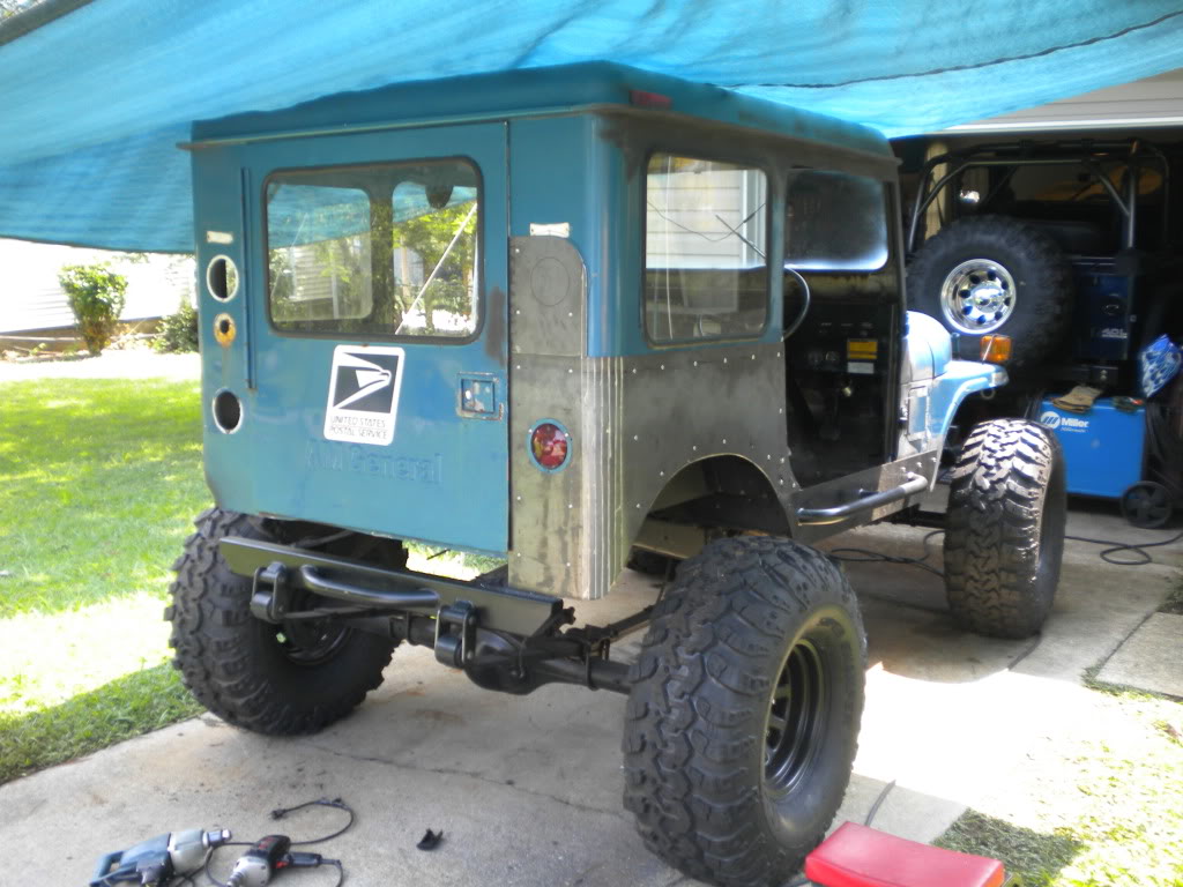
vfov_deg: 40.7
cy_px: 444
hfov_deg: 52.6
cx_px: 592
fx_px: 1196
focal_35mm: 35
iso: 80
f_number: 3.1
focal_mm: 6.3
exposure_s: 1/74
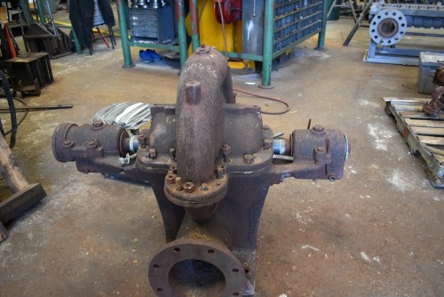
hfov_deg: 61.9
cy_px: 148
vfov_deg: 43.7
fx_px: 370
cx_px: 222
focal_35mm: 30
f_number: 3.8
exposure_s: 1/125
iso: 1000
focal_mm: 20
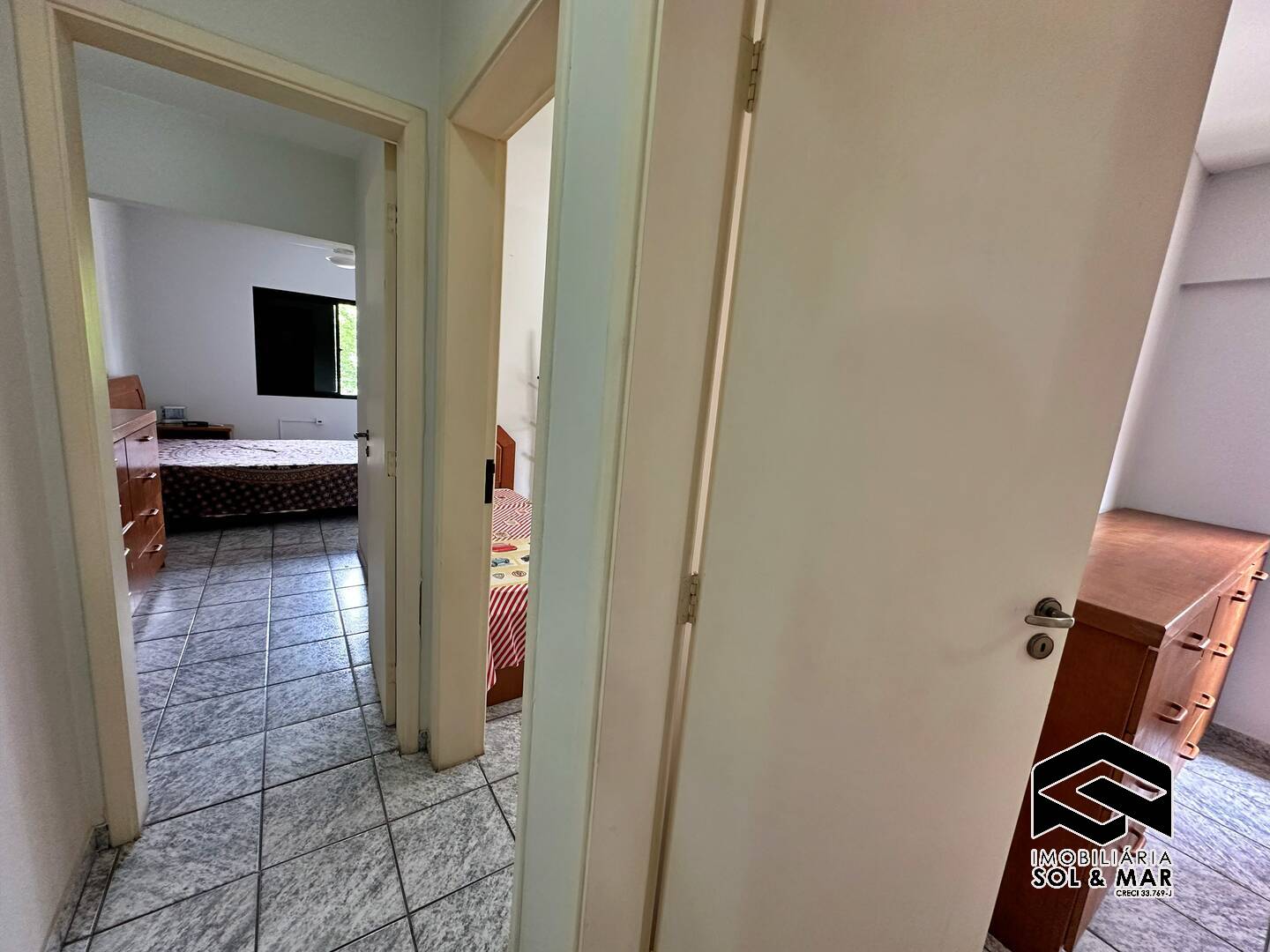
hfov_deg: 102.1
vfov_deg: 85.7
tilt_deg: -10.4
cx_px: 635
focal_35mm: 14
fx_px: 514
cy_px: 476
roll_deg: -5.4
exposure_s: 1/120
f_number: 2.2
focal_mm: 2.22
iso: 250
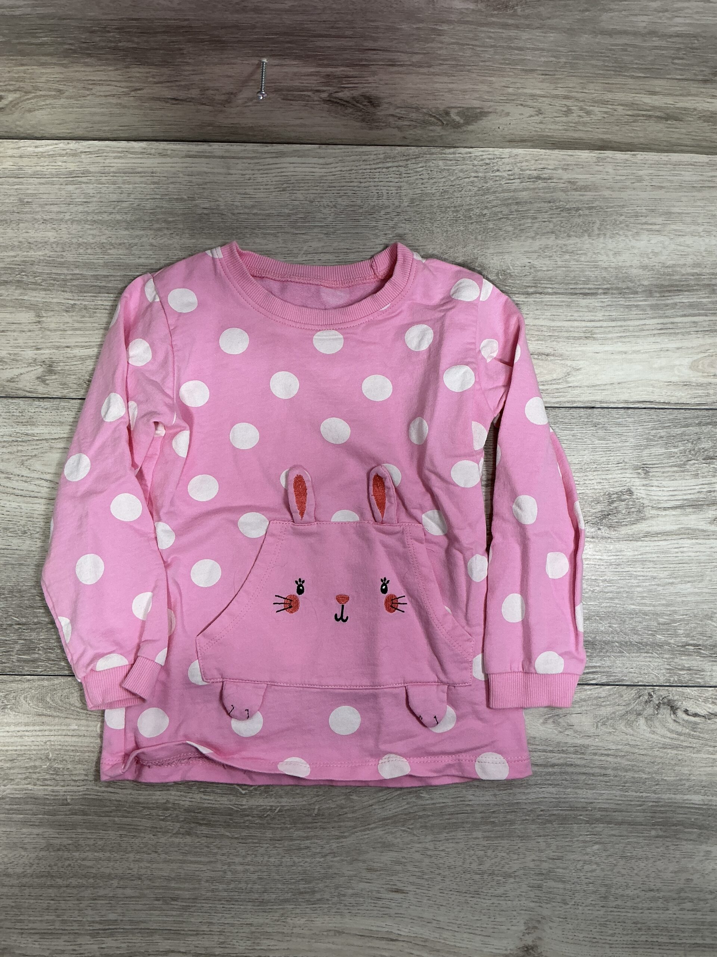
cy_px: 478
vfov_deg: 61.7
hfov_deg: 48.2
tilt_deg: -84.6
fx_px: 801
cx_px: 358
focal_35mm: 29
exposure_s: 1/50
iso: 40
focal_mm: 3
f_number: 1.8
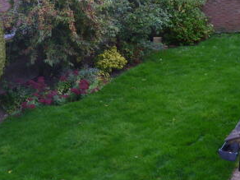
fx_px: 388
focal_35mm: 56
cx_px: 80
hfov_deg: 34.0
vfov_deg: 26.0
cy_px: 65
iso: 100
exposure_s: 1/30
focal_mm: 5
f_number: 3.3
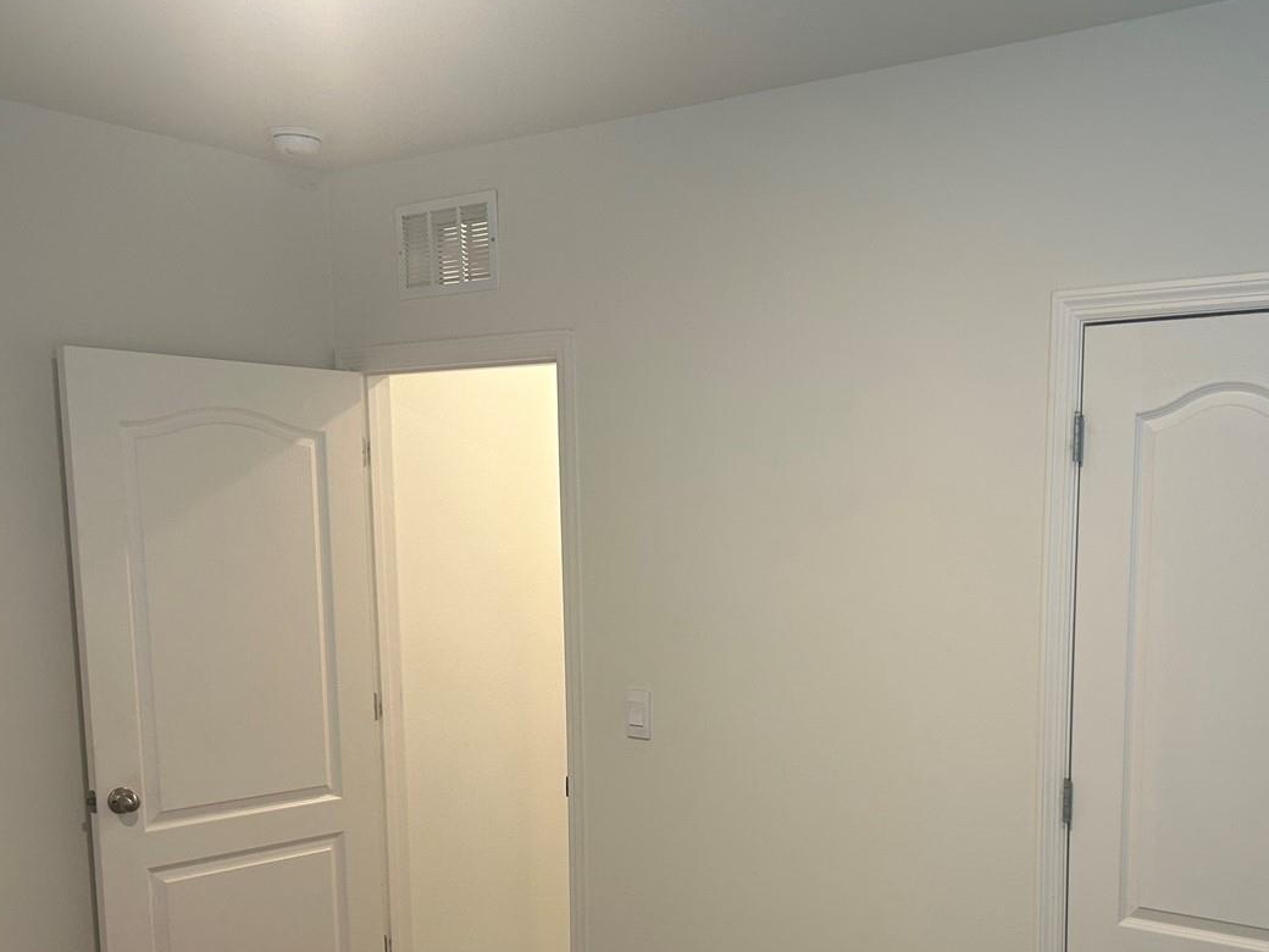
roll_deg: -0.5
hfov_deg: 45.9
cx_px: 869
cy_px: 720
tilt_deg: -7.7
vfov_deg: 35.1
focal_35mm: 40
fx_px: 1466
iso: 100
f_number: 1.5
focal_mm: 5.7
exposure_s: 1/60
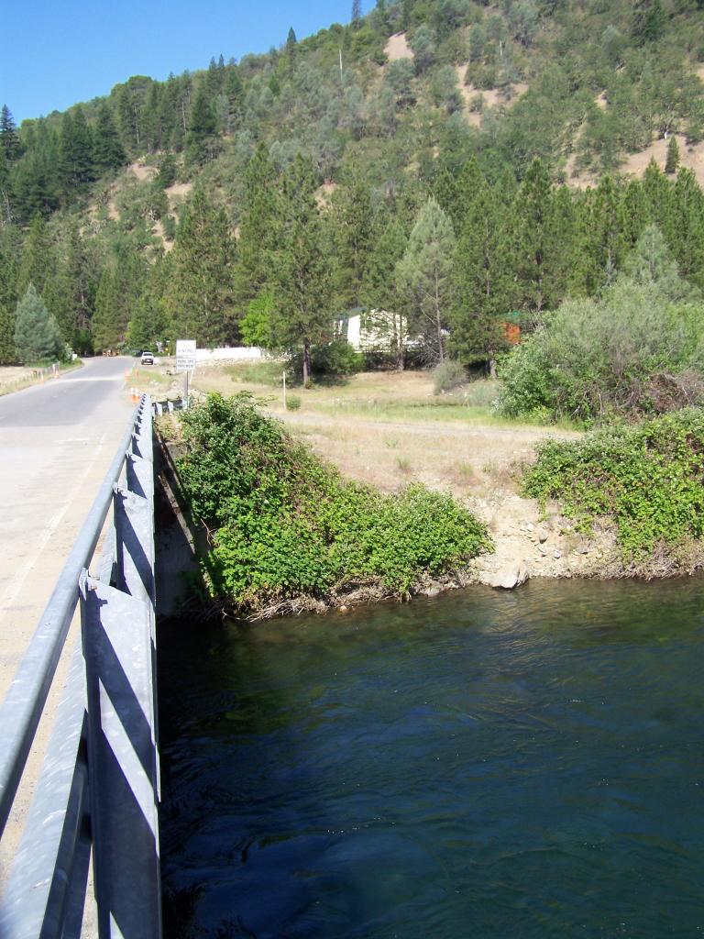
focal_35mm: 38
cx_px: 352
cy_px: 470
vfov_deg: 49.0
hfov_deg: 37.7
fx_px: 1030
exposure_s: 1/320
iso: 64
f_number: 4
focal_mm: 6.3
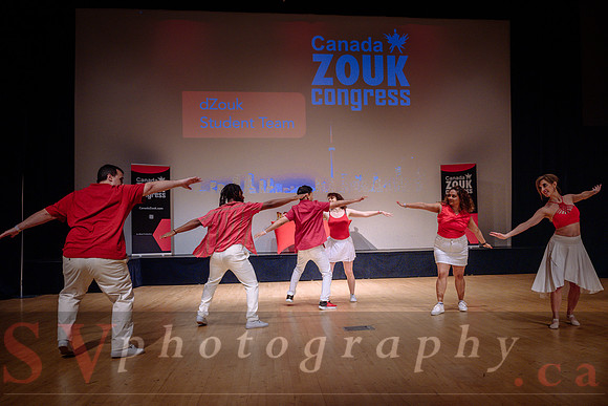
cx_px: 339
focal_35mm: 33
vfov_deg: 40.5
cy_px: 224
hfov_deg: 57.7
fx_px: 550
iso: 1600
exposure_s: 1/400
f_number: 2.8
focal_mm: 29
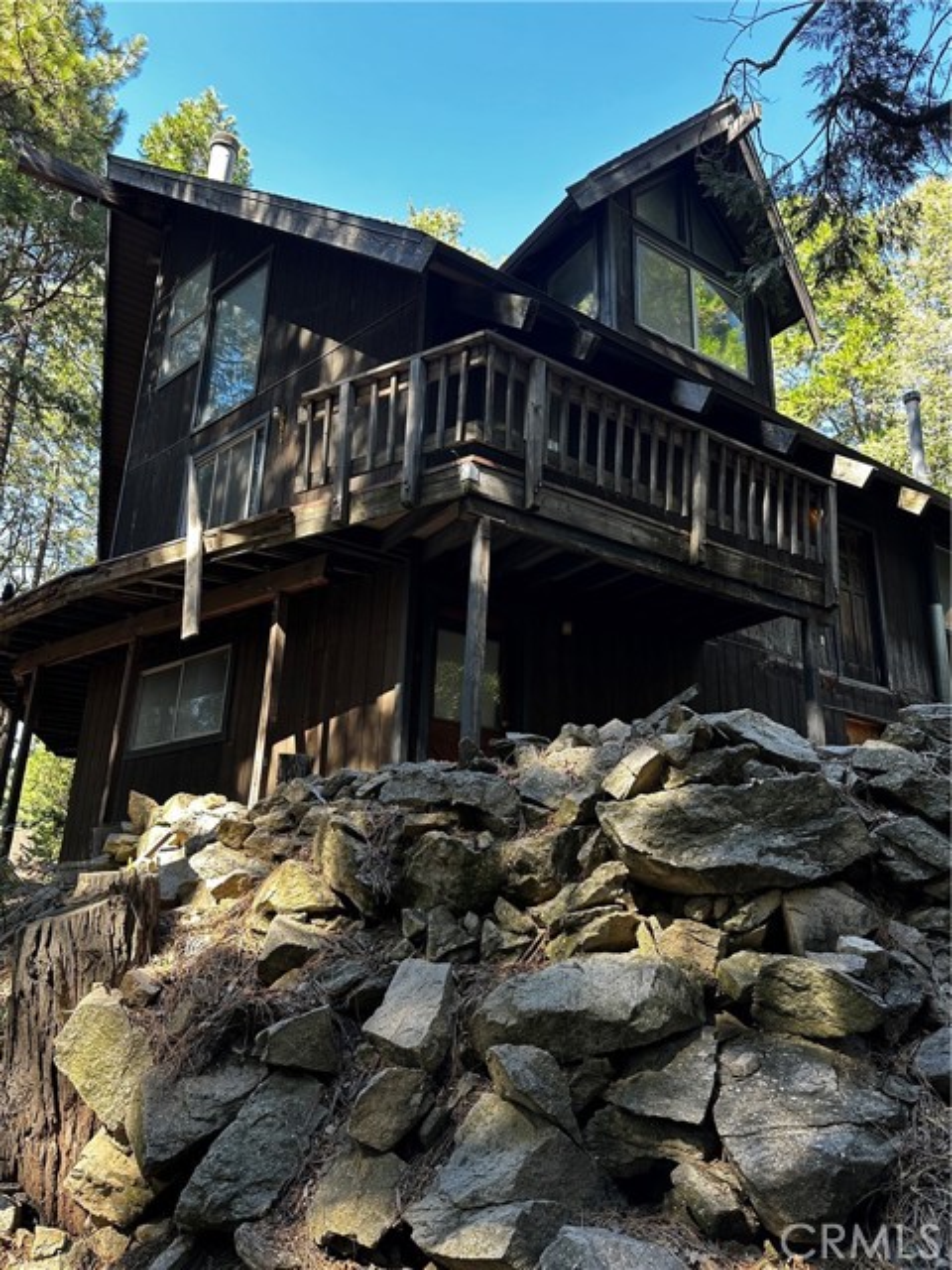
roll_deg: -3.0
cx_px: 476
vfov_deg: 71.6
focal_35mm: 24
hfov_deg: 56.8
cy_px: 635
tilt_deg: +19.1
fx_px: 880
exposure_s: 1/134
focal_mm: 6.86
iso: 100
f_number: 1.78
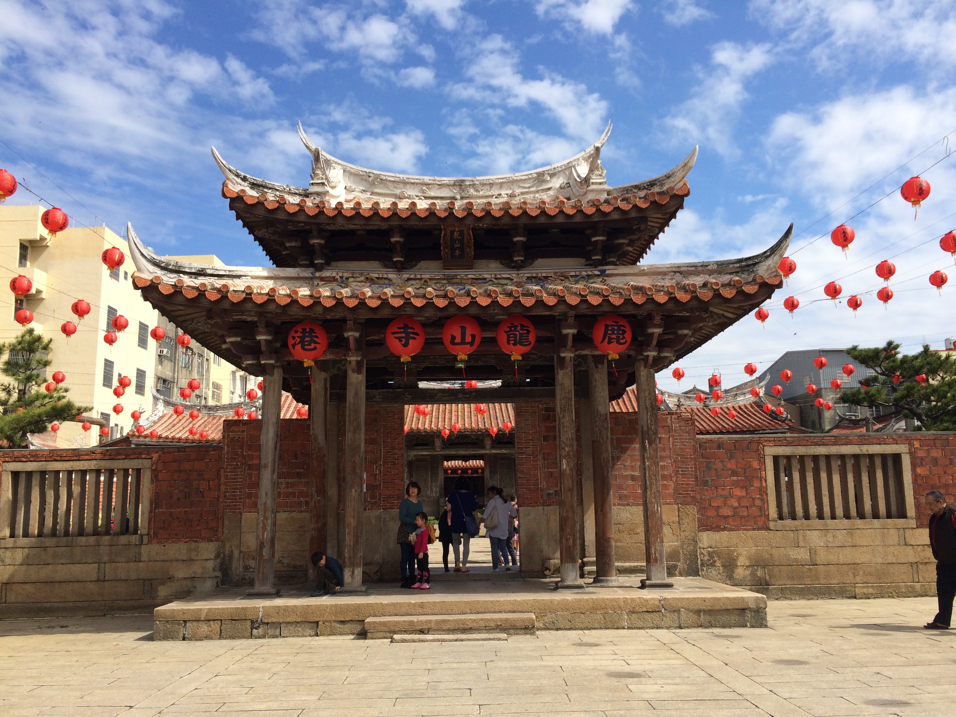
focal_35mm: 29
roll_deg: +0.0
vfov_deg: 48.2
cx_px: 478
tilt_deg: +9.6
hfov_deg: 61.7
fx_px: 801
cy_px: 358
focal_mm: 4.15
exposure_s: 1/2160
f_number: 2.2
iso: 32
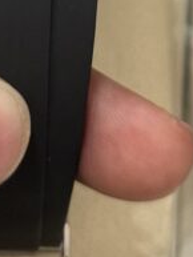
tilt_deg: -56.5
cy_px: -154
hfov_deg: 7.5
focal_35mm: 199
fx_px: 1478
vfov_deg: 9.6
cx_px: 24
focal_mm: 6.76
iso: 400
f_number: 1.78
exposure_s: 1/40
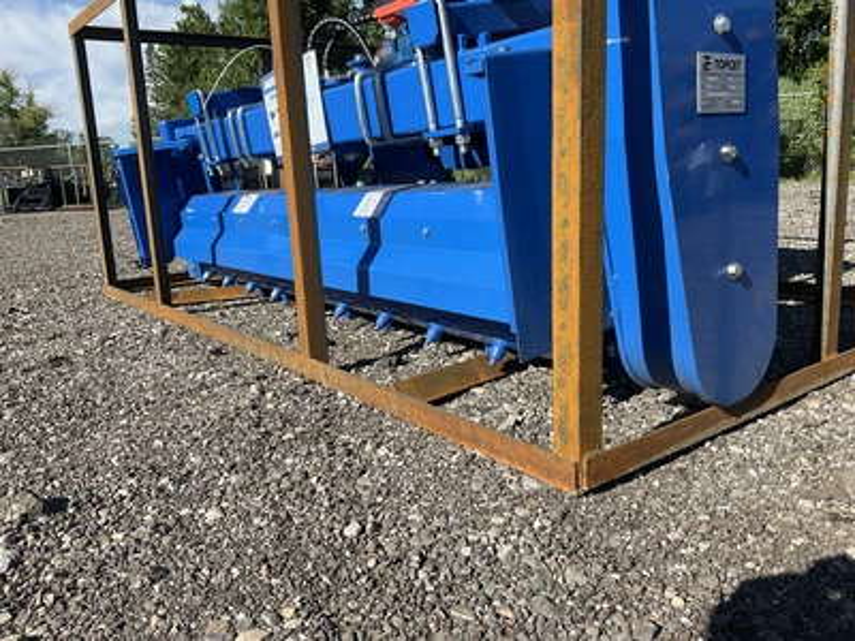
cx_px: 428
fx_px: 716
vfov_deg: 48.2
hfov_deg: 61.7
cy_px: 320
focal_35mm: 29
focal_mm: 3
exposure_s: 1/1279
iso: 25
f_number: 1.8
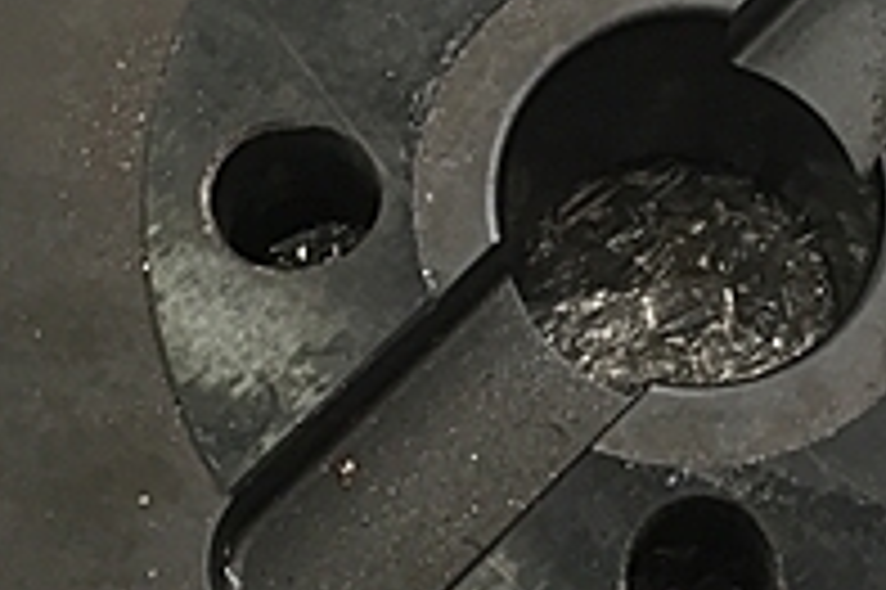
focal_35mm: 98
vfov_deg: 13.9
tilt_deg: -75.3
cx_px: 688
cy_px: 333
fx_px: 2410
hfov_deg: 20.6
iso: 50
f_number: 2.2
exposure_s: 1/30
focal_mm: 4.15
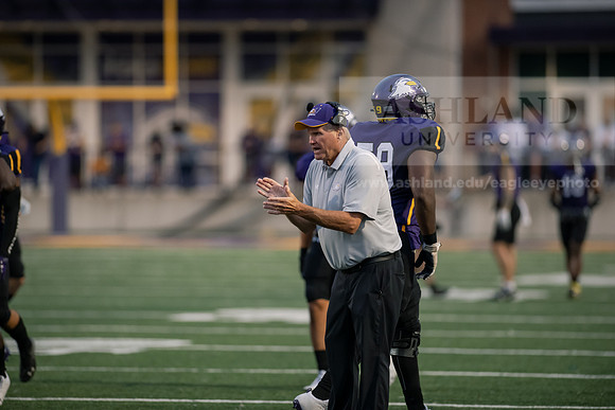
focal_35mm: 300
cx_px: 308
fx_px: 5126
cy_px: 205
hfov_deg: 6.9
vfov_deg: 4.6
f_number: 2.8
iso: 2500
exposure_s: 1/800
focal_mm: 300
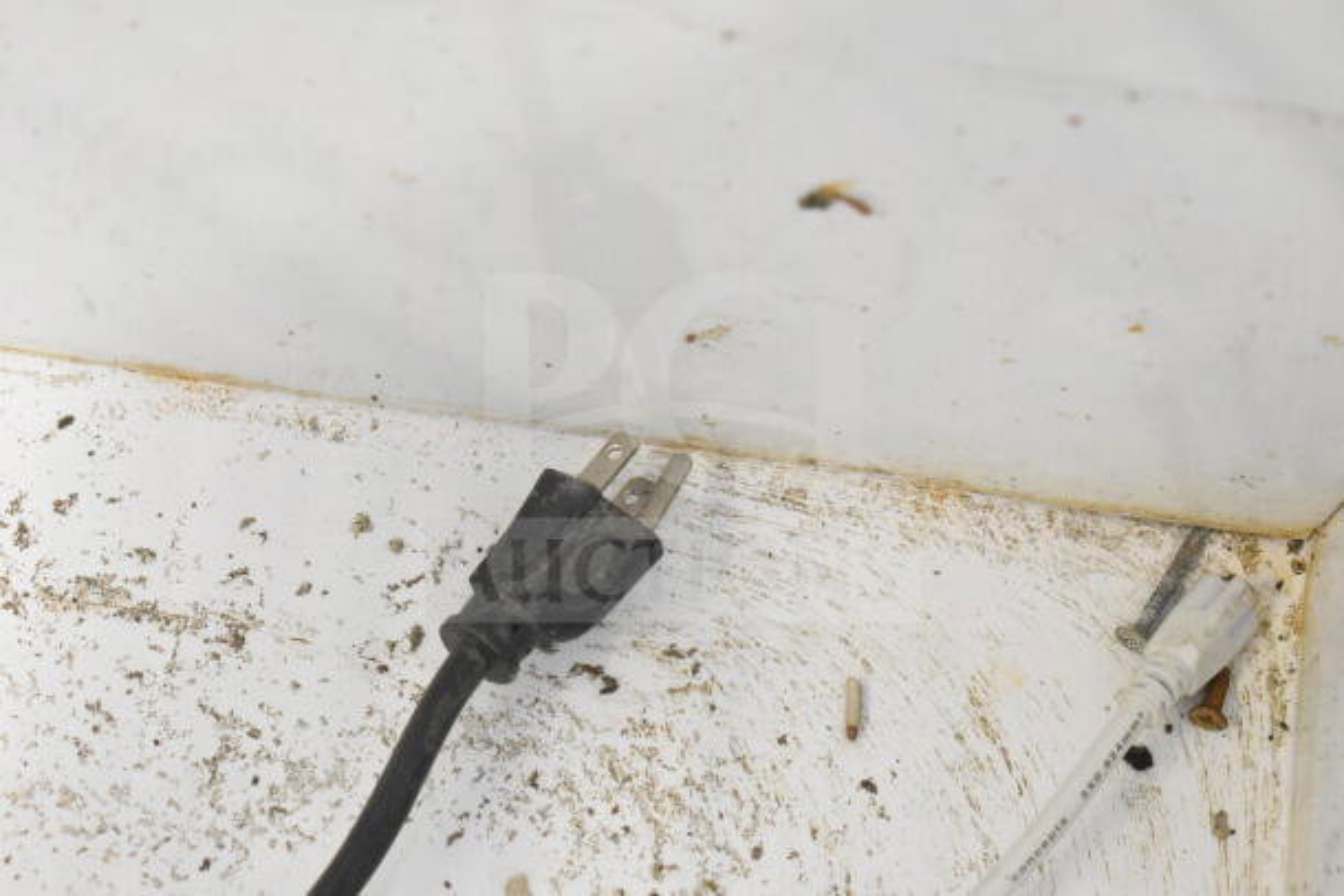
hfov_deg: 24.6
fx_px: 3081
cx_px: 672
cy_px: 448
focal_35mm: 82
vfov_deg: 16.6
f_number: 5.6
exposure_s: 1/100
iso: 9000
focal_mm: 55
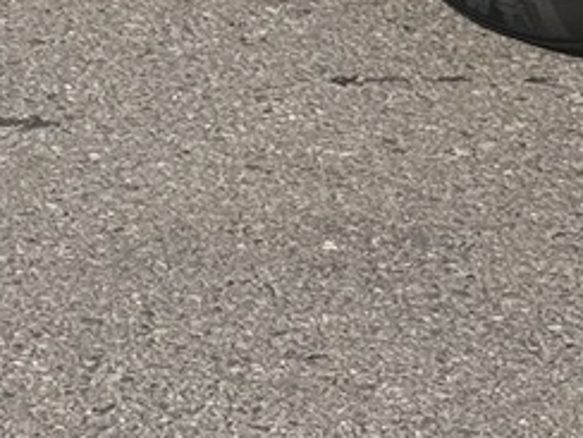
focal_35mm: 283
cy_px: -804
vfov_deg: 5.0
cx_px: 561
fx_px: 4766
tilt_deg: -8.6
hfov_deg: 7.0
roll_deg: -2.4
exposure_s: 1/9901
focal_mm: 6.76
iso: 64
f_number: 1.78
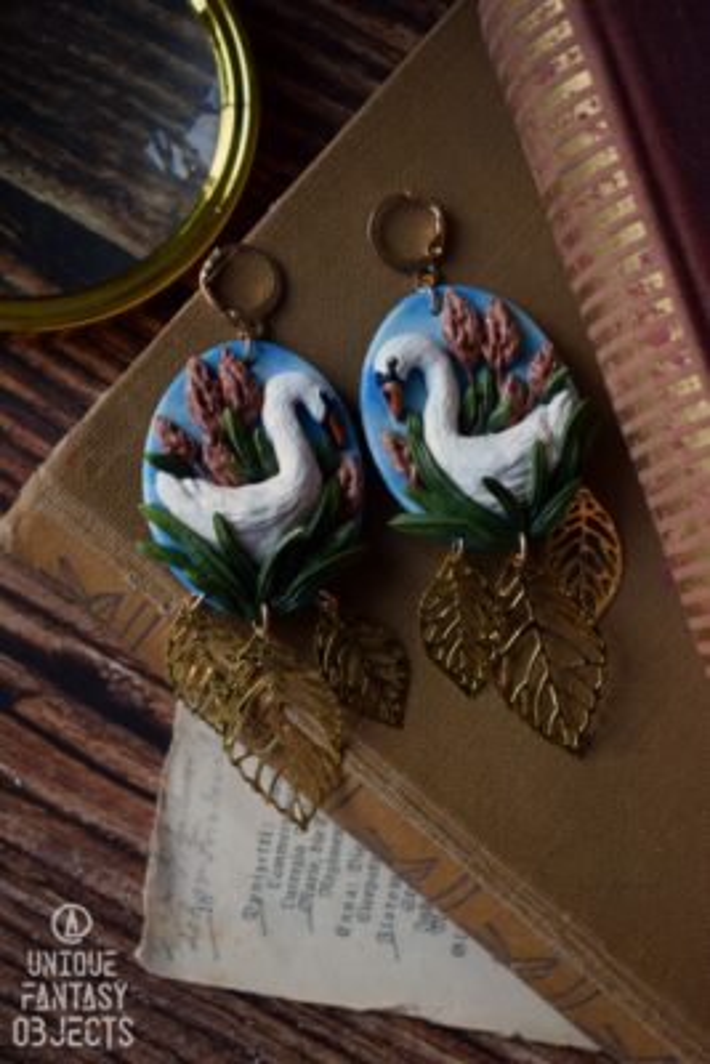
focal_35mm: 60
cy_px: 532
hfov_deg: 22.6
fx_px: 1773
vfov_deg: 33.4
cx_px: 355
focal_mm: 40
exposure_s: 1/60
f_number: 5
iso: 1250
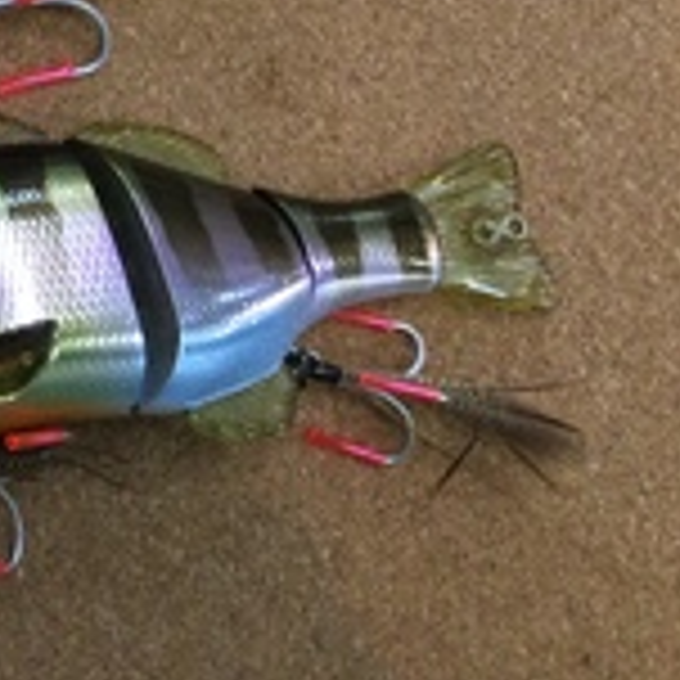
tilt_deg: -77.4
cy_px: -288
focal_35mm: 109
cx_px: -531
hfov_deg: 14.2
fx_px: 2422
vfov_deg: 15.0
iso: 25
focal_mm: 3.3
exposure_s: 1/30
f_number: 2.4
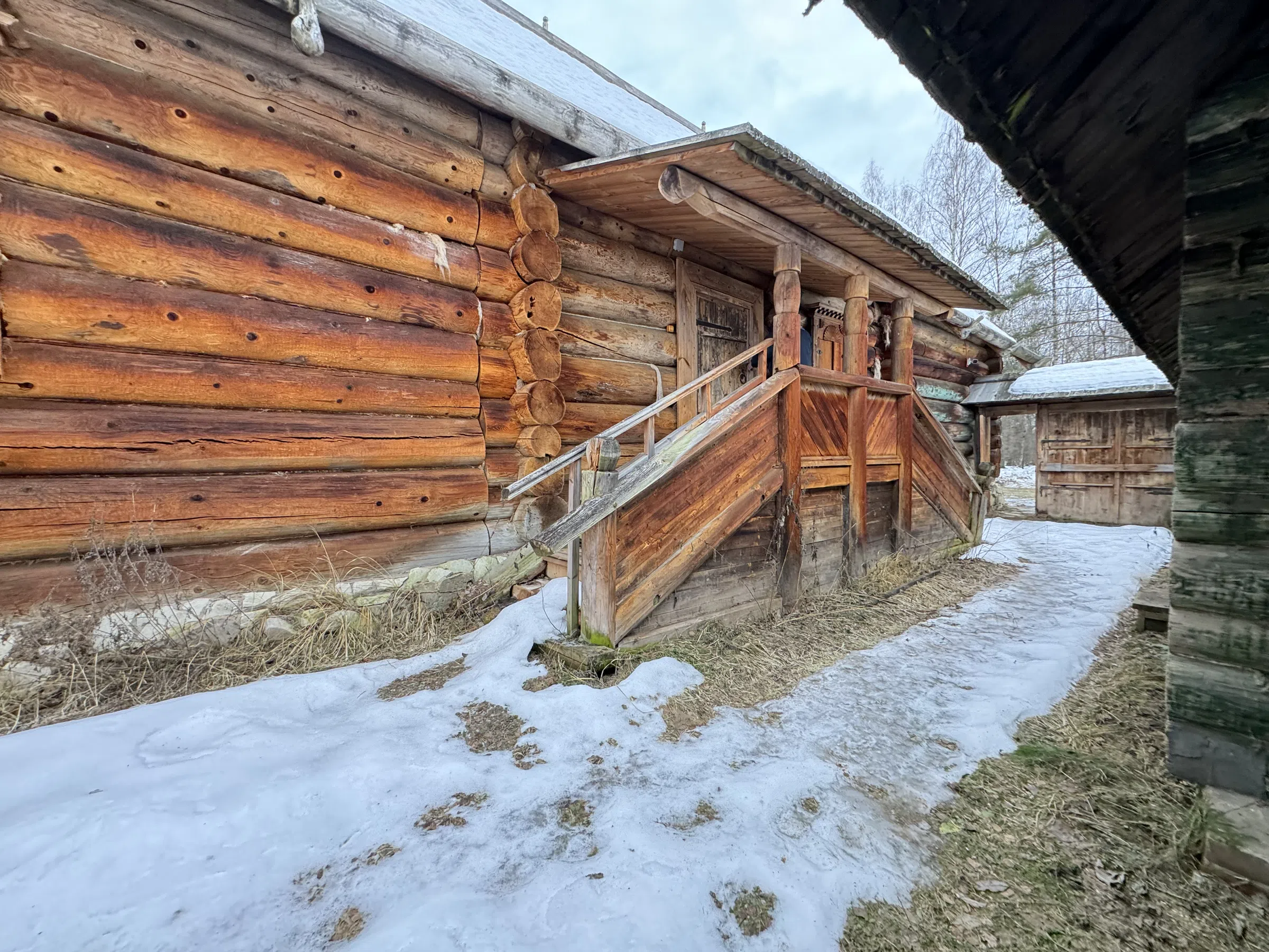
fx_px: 513
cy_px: 476
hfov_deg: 102.1
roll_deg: -0.6
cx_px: 634
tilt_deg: -2.4
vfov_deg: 85.7
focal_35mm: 14
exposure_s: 1/99
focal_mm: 2.22
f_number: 2.2
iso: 200
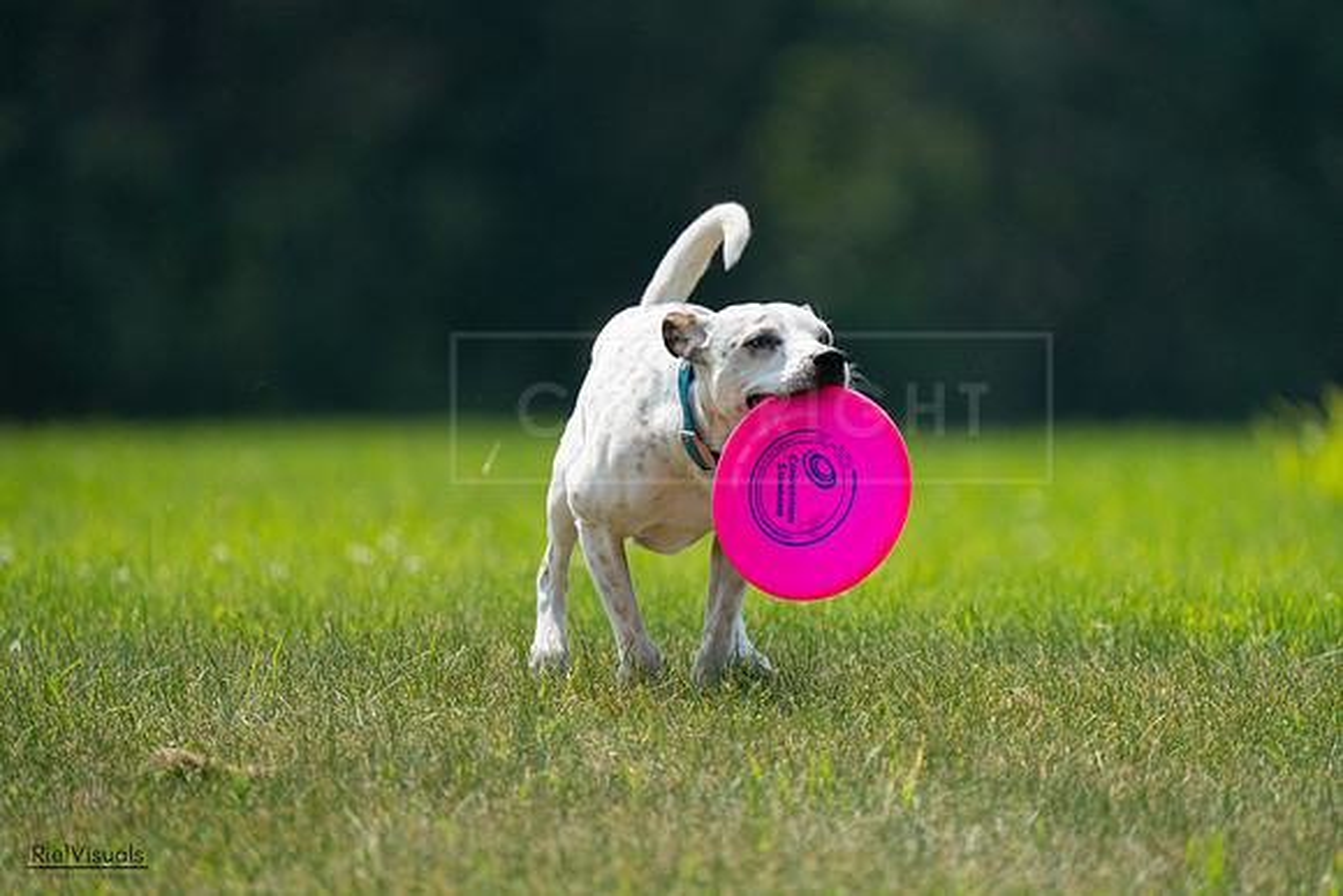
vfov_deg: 2.3
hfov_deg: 3.4
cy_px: 448
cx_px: 672
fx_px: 22388
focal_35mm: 600
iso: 1250
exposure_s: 1/4000
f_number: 6.3
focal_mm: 600
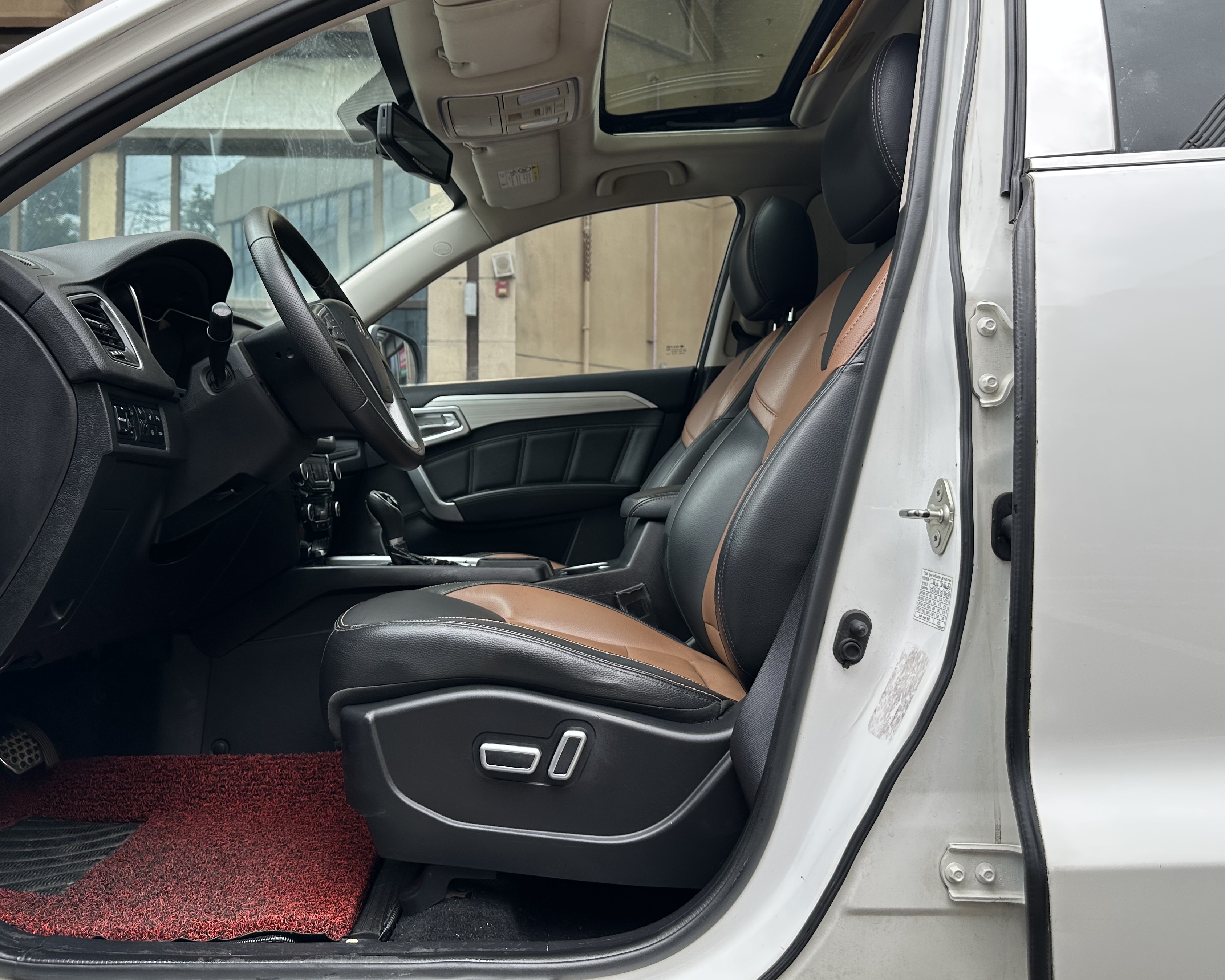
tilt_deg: +3.4
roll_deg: -0.7
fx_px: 1015
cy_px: 437
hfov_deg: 62.1
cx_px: 552
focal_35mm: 28
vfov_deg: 51.4
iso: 80
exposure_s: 1/398
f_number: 1.78
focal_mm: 6.86
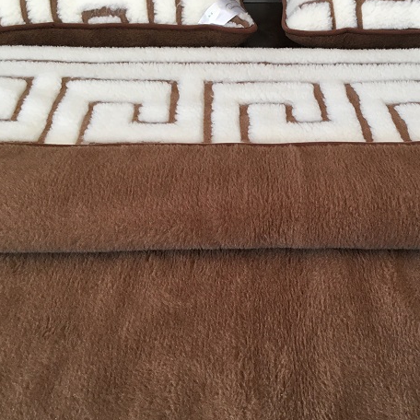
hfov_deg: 37.3
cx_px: 261
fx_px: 618
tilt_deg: -35.7
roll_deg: -0.7
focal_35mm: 45
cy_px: 191
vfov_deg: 37.5
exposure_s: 1/33
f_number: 2.2
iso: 50
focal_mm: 4.15
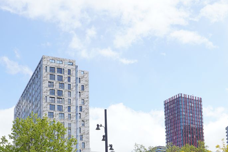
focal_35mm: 70
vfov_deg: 18.7
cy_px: 166
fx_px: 443
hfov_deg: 28.8
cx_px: 136
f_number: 11
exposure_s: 1/100
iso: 100
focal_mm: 24
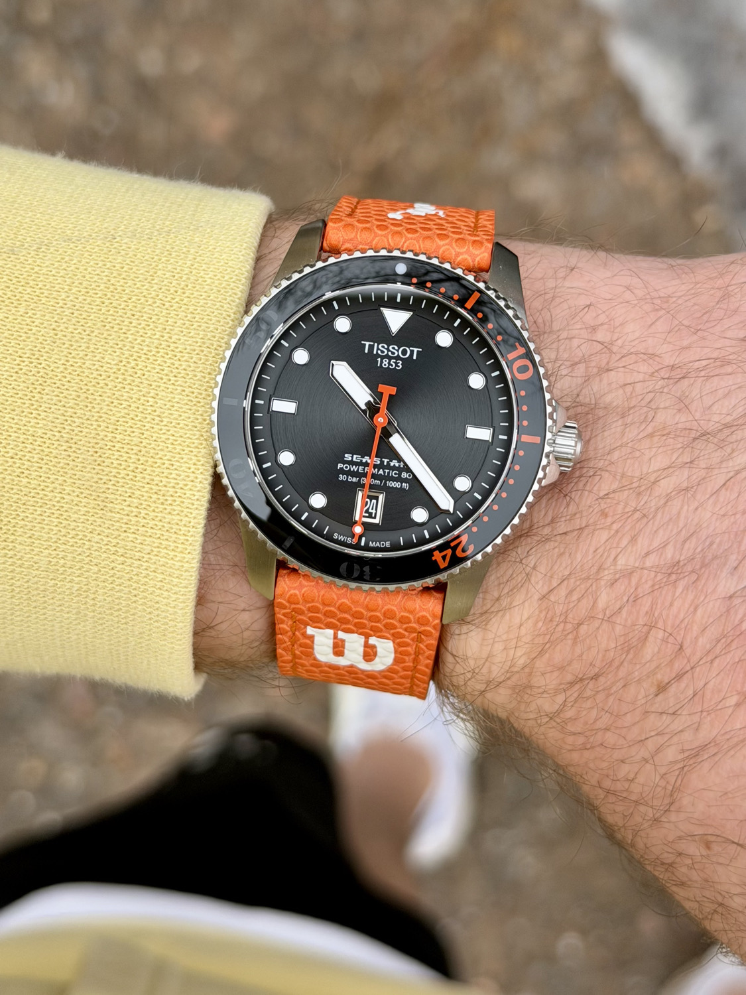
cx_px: 373
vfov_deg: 39.7
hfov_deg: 30.3
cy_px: 498
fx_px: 1379
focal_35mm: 48
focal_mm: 6.76
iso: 50
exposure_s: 1/142
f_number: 1.78
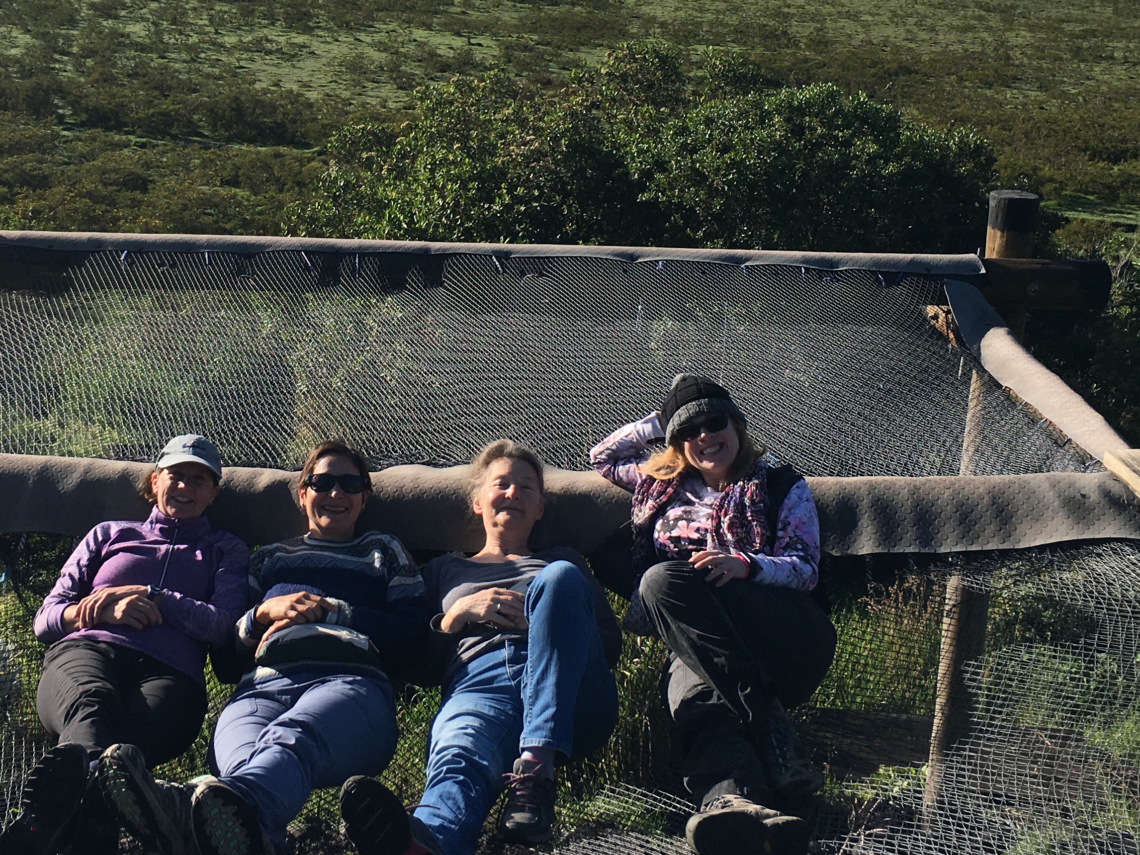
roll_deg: -2.3
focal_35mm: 51
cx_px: 451
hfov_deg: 37.3
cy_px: 245
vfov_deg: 28.3
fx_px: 1680
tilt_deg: -10.3
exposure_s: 1/1479
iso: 25
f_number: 2.2
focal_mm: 4.15
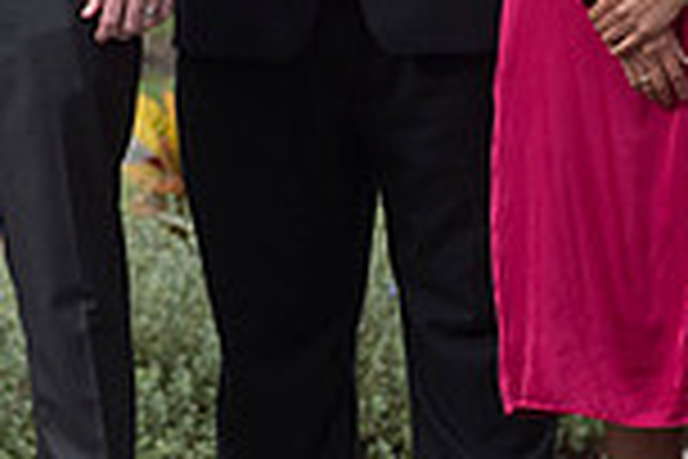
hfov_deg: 2.5
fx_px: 15536
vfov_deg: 1.7
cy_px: -366
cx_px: -199
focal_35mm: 813
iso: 250
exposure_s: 1/160
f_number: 8
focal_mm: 200
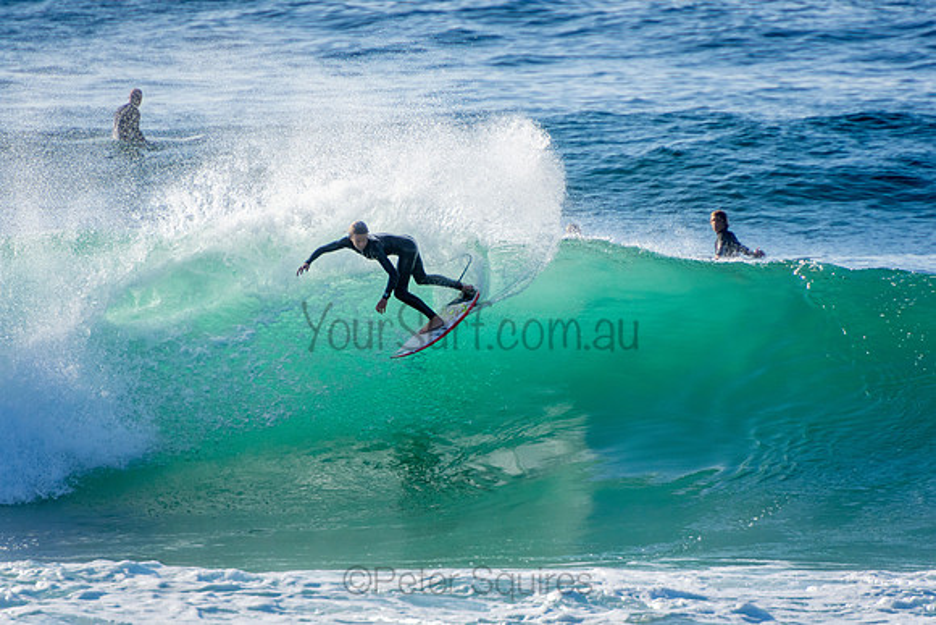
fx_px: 15603
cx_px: 468
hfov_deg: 3.4
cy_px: 312
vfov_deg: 2.3
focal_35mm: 600
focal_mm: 400
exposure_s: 1/2000
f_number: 5.6
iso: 250
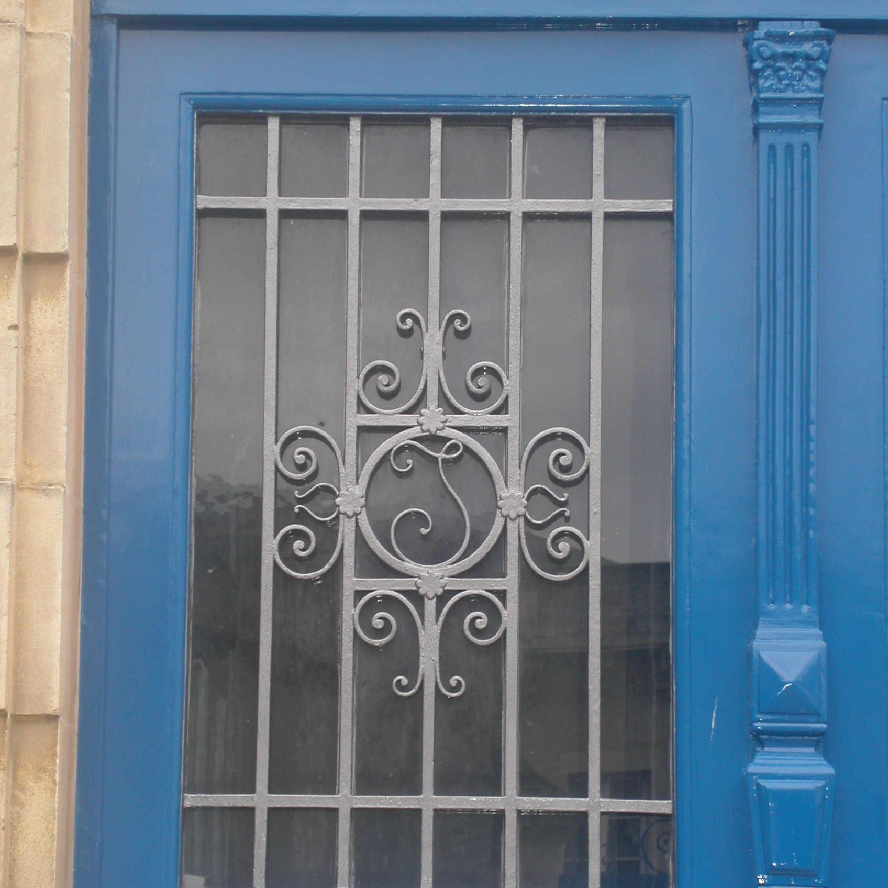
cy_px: 552
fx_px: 3918
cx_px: 442
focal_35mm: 135
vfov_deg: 12.9
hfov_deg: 12.9
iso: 121
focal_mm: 23.4
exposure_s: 1/90
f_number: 4.7
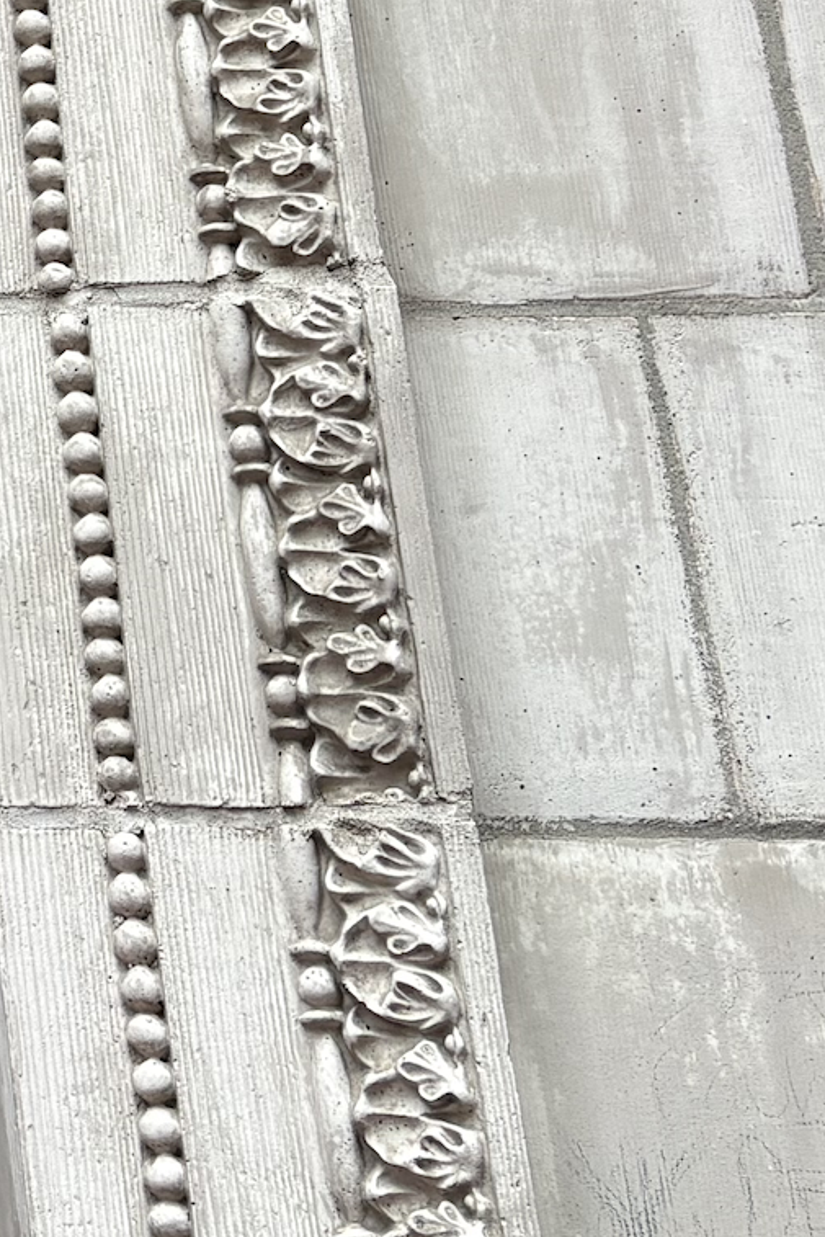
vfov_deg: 18.9
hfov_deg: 11.4
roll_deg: -1.9
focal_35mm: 102
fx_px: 3504
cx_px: -1083
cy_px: -270
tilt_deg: +23.8
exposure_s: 1/159
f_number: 1.6
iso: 32
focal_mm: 5.96
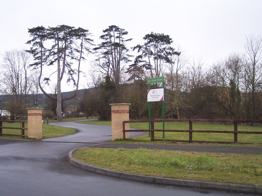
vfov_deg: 35.1
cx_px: 133
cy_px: 103
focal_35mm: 41
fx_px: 310
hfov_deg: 45.8
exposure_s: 1/250
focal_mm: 8
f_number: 2.8
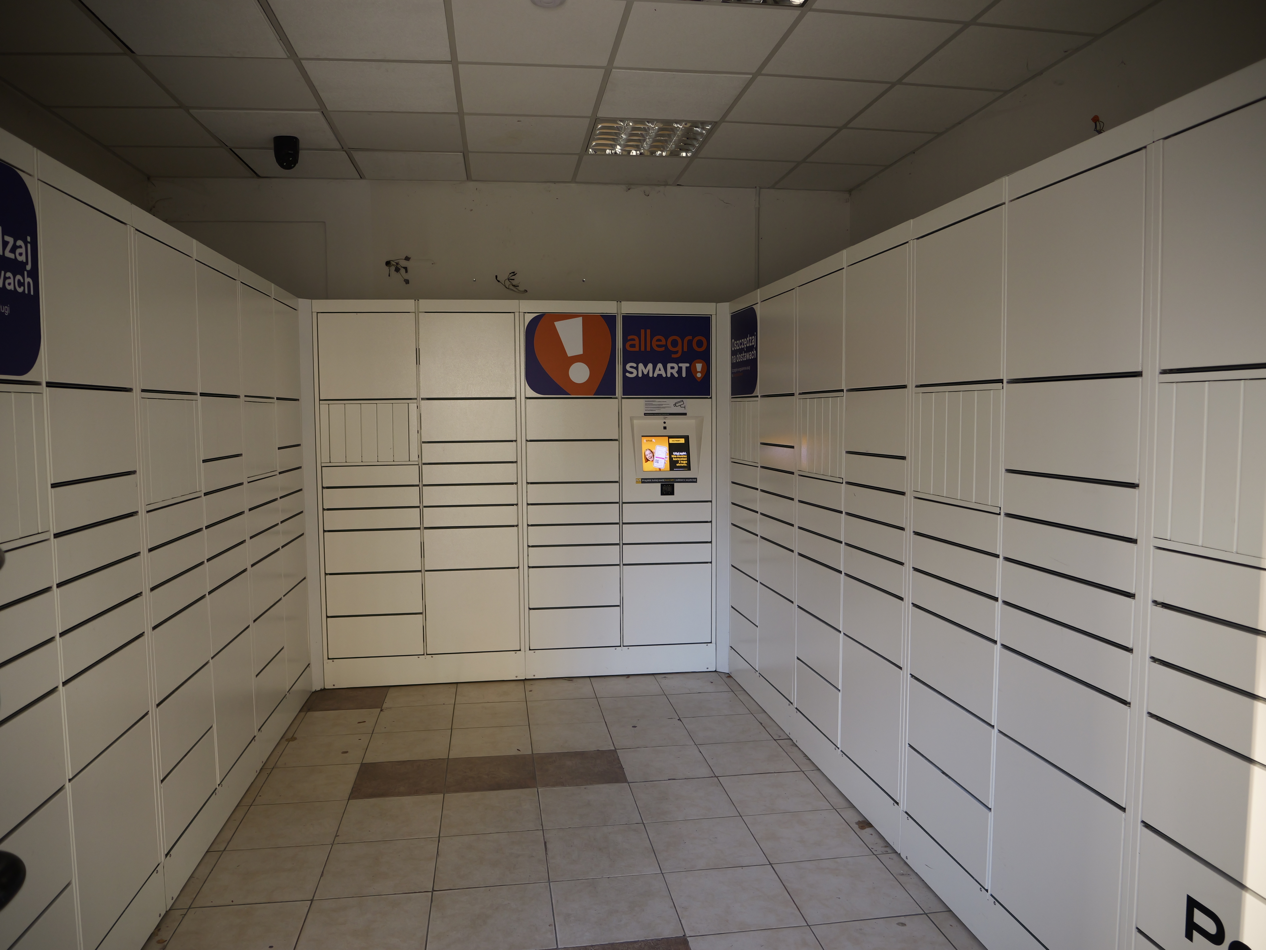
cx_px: 633
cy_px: 475
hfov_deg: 71.6
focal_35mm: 24
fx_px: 878
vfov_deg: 56.8
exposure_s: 1/60
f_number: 2.8
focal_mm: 12
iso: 320
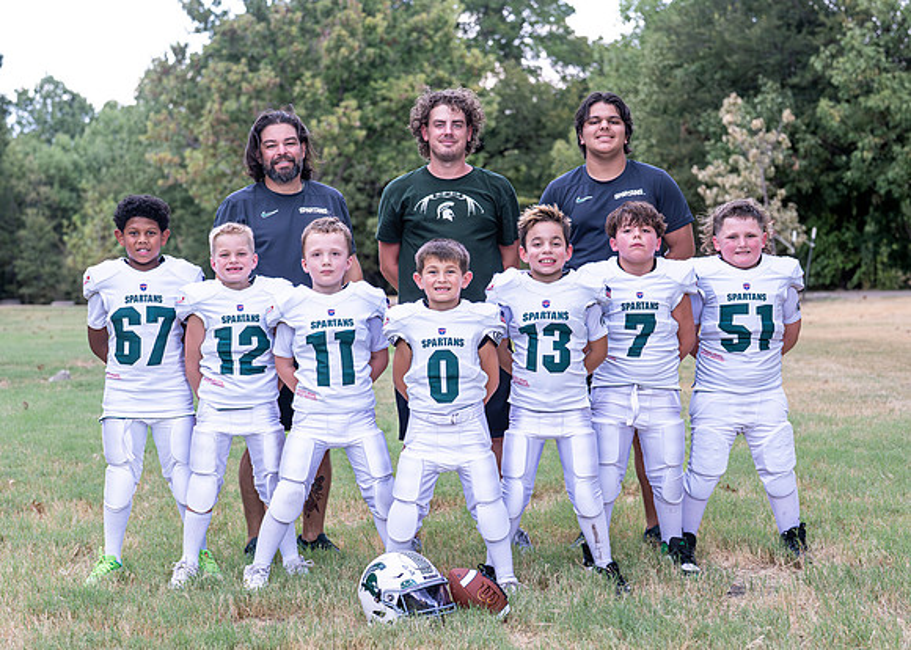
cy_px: 345
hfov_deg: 27.0
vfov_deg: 19.4
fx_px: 1900
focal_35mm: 73
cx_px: 442
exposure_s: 1/320
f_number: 2.8
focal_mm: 50
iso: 800
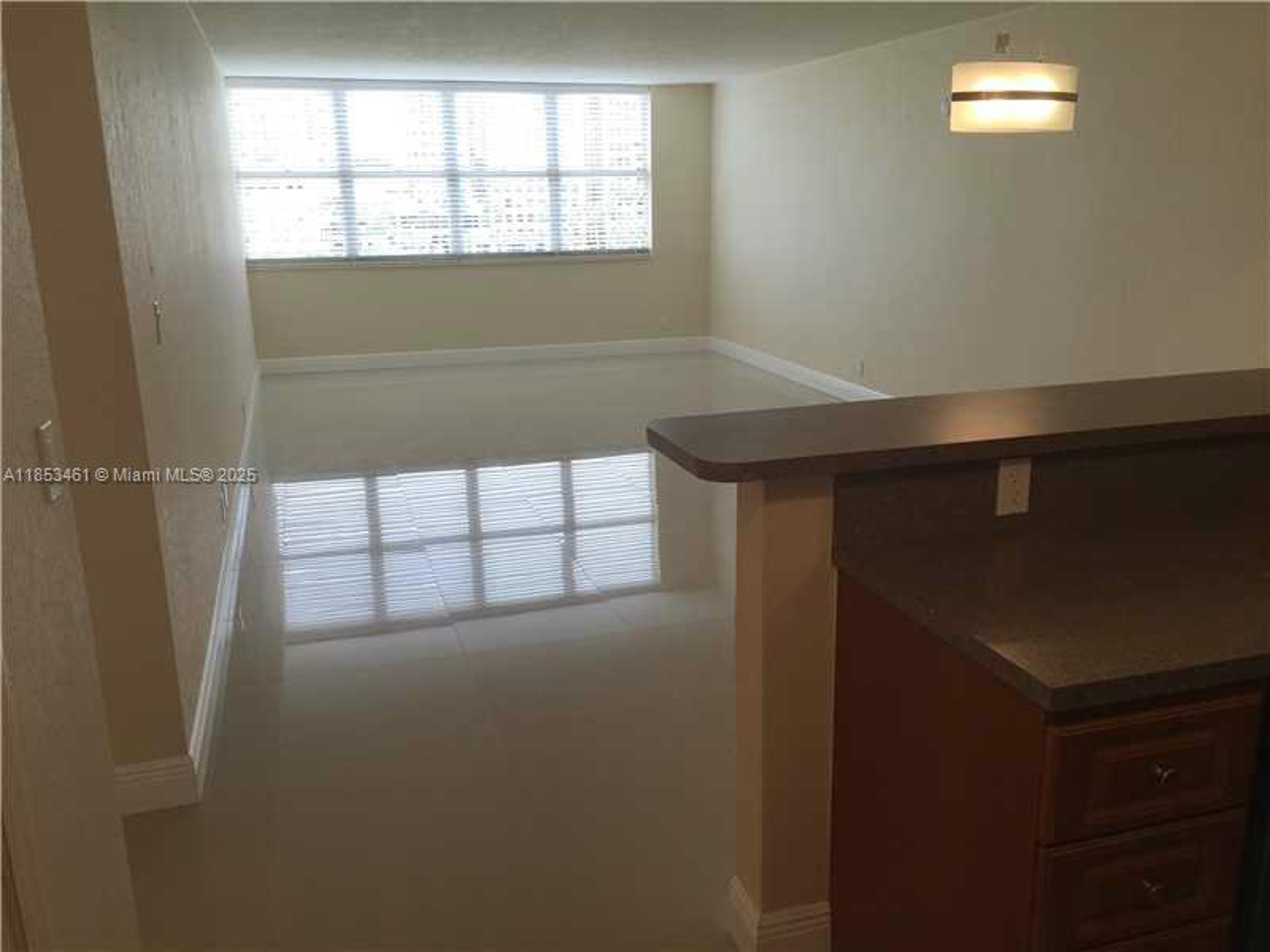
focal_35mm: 29
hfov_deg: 61.7
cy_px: 476
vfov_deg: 48.2
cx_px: 635
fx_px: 1064
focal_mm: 4.15
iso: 40
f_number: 2.2
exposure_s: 1/120
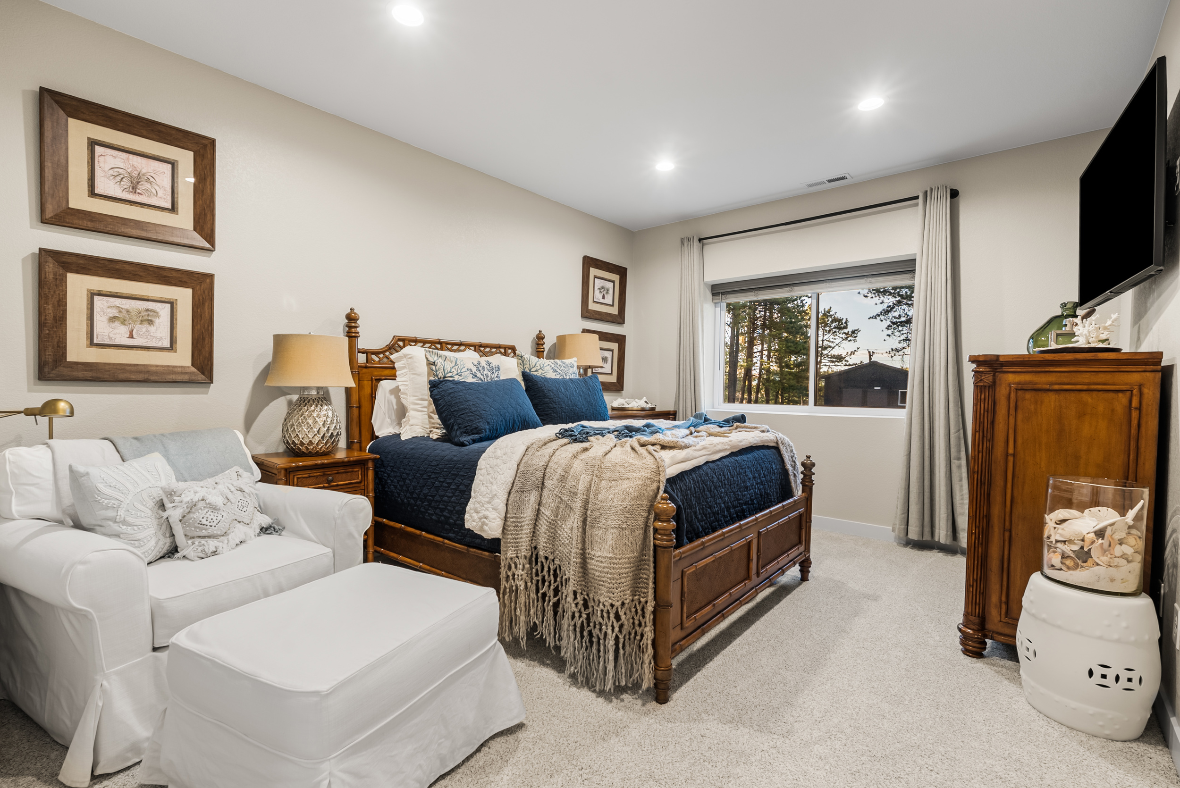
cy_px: 394
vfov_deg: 73.8
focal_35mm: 16
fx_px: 525
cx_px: 590
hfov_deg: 96.7
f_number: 8
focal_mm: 16
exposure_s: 1
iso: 200
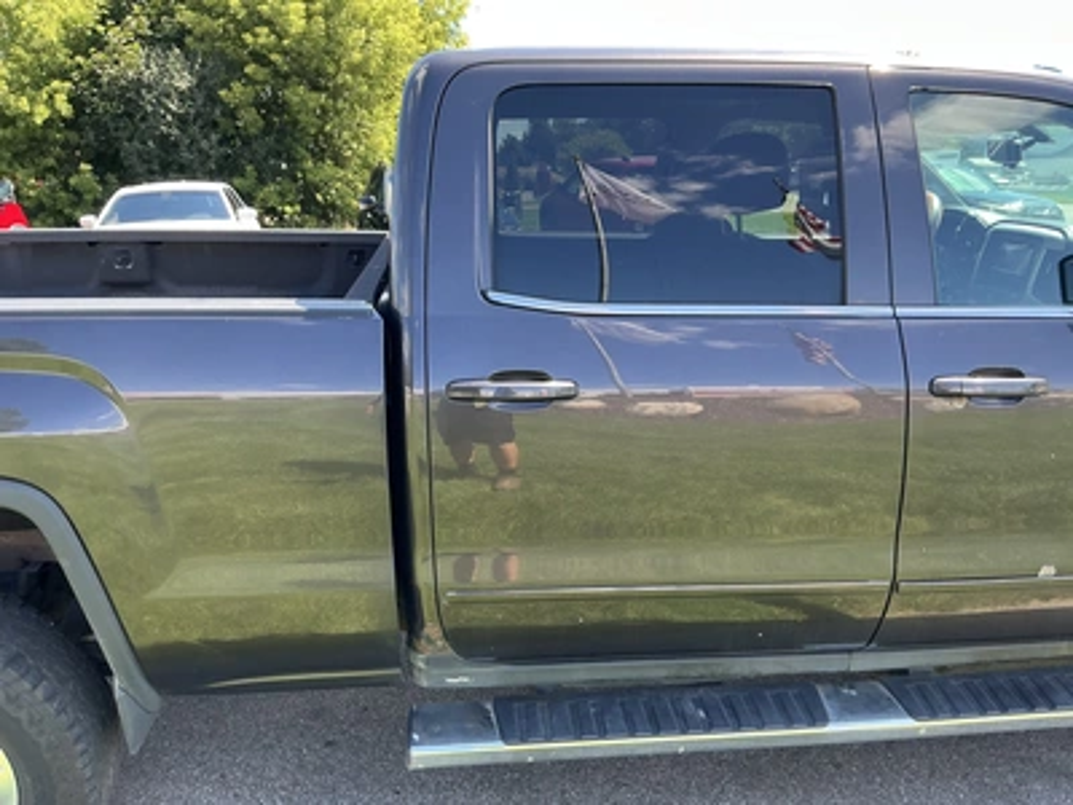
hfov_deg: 63.4
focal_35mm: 28
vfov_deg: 49.7
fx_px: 868
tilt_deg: -15.9
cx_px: 536
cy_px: 402
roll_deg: -0.1
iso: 20
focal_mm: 3
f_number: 1.8
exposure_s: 1/152
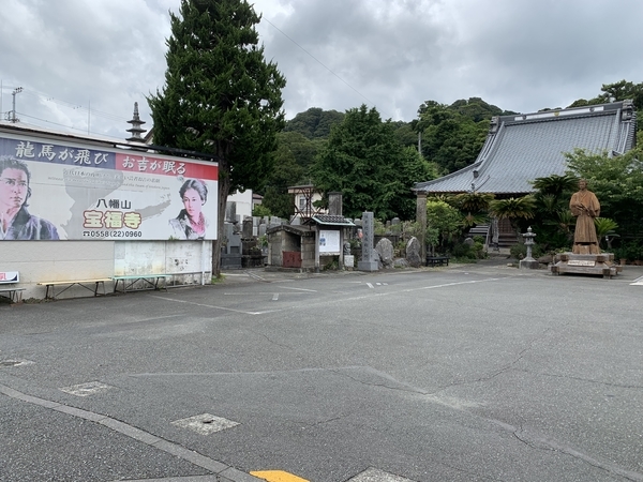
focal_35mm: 26
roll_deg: -0.4
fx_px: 483
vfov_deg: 53.1
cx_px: 322
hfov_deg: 67.3
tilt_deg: -0.5
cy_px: 241
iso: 25
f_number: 1.8
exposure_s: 1/1299
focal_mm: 4.25
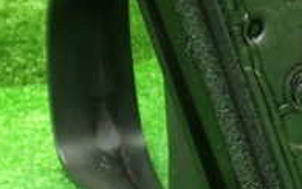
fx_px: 1021
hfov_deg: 16.4
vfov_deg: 10.6
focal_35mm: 124
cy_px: 98
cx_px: 310
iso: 800
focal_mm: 6.83
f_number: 2.7
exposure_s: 1/30
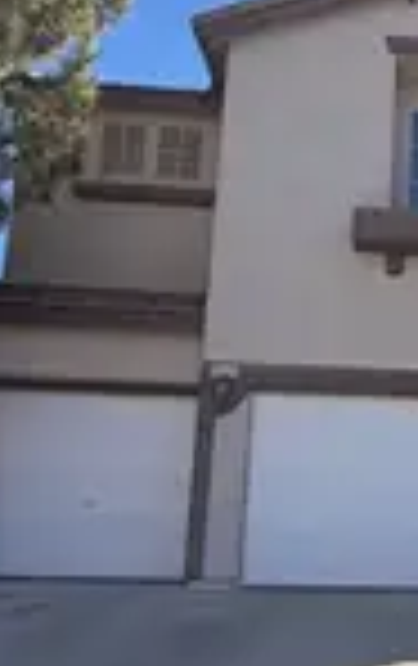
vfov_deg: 49.0
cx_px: 463
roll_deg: -0.2
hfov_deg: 29.0
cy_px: 387
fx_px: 726
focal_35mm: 40
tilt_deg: +9.1
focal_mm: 2.22
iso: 25
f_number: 2.2
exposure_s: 1/770
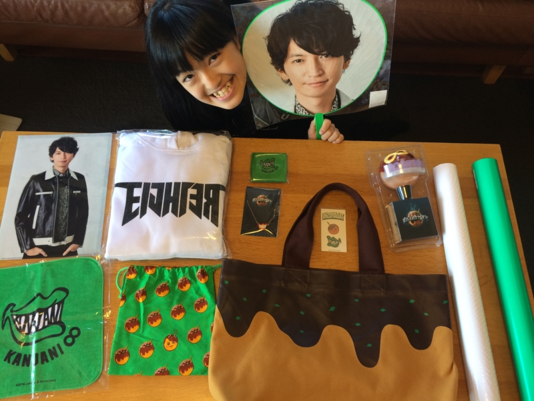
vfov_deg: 48.2
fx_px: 447
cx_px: 267
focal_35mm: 29
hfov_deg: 61.7
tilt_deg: -65.4
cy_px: 200
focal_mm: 4.15
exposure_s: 1/33
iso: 40
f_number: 2.2
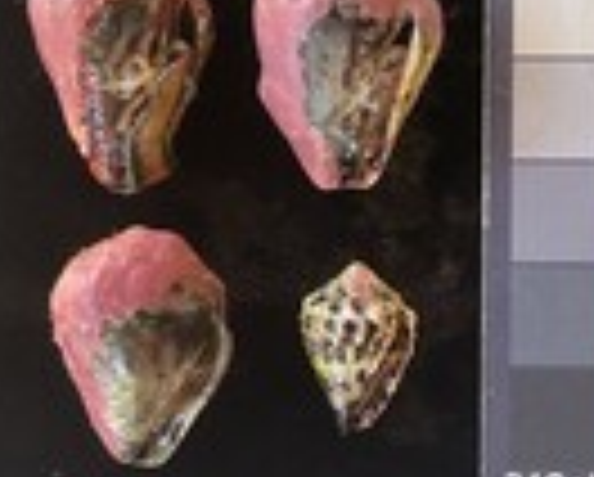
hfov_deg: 25.3
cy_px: 286
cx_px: 324
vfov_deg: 20.5
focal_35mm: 75
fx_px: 1320
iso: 50
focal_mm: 3
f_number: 1.8
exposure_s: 1/60
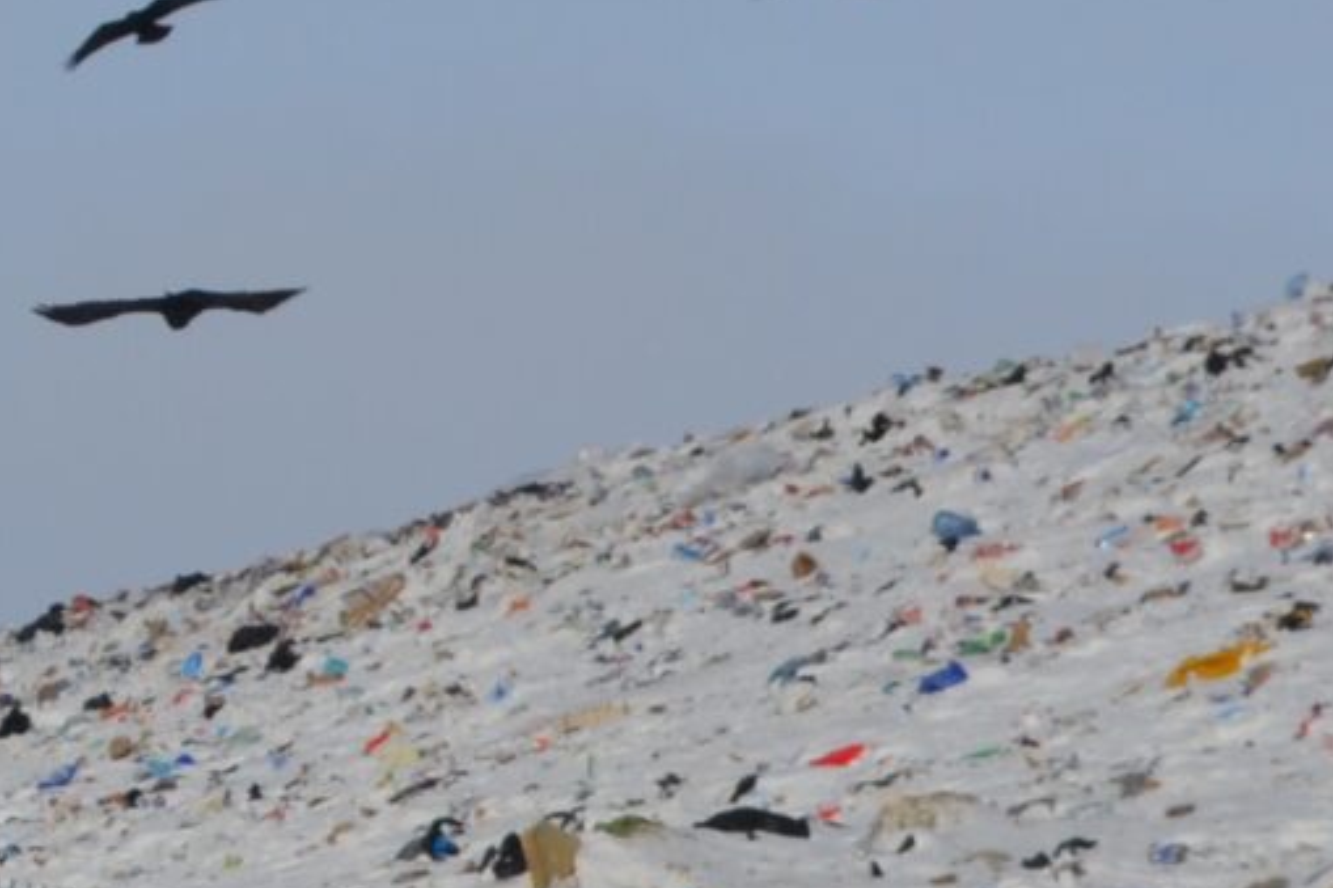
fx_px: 11733
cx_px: -1160
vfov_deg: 4.3
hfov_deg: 6.3
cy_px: 331
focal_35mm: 317
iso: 100
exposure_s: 1/400
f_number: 10
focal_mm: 42
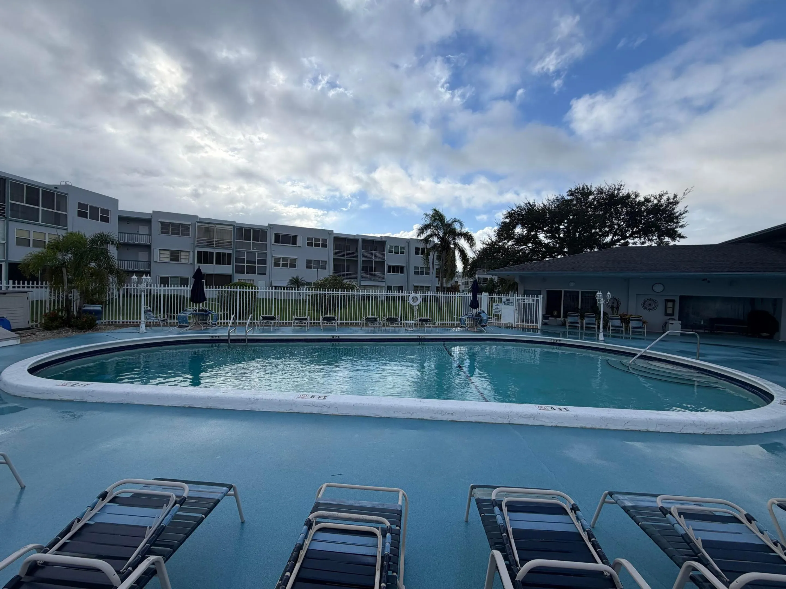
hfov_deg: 102.1
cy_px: 294
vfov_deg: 85.7
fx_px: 318
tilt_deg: -3.5
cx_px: 393
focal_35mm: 14
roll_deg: -1.8
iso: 20
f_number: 2.2
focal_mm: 2.22
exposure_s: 1/770
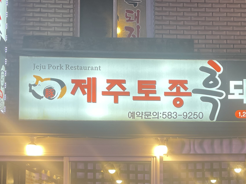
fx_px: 441
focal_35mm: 62
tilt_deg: +4.6
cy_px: 183
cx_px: 167
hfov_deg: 30.9
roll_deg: +0.3
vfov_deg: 22.7
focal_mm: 4.2
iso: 125
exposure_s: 1/120
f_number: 1.6
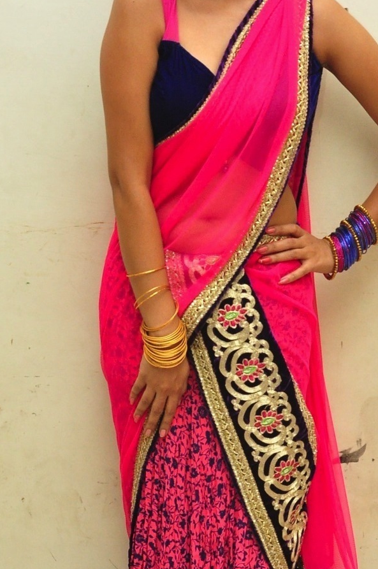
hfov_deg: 16.0
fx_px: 1342
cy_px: 327
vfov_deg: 23.9
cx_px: 266
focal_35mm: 85
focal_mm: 28
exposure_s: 1/125
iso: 1600
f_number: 7.1
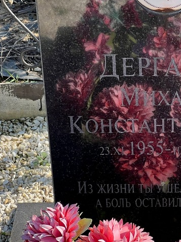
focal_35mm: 130
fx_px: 907
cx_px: 163
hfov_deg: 11.3
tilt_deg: -33.7
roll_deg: -1.7
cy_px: 107
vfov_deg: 15.2
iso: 32
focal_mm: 9
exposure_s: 1/222
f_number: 2.8
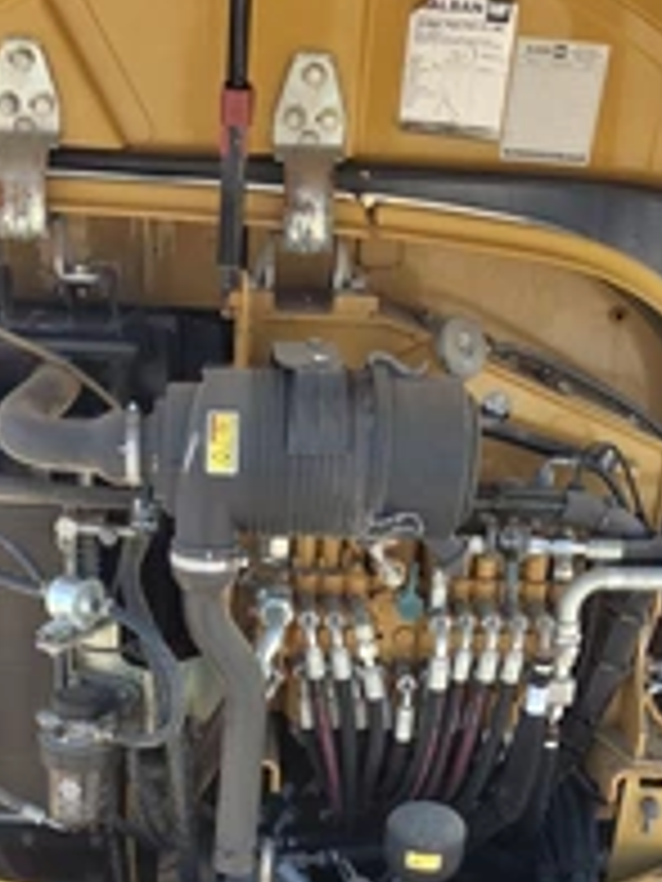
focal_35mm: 51
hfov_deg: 28.5
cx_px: 275
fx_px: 1300
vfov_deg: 35.8
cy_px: 747
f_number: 2
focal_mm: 3.08
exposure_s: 1/659
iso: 50
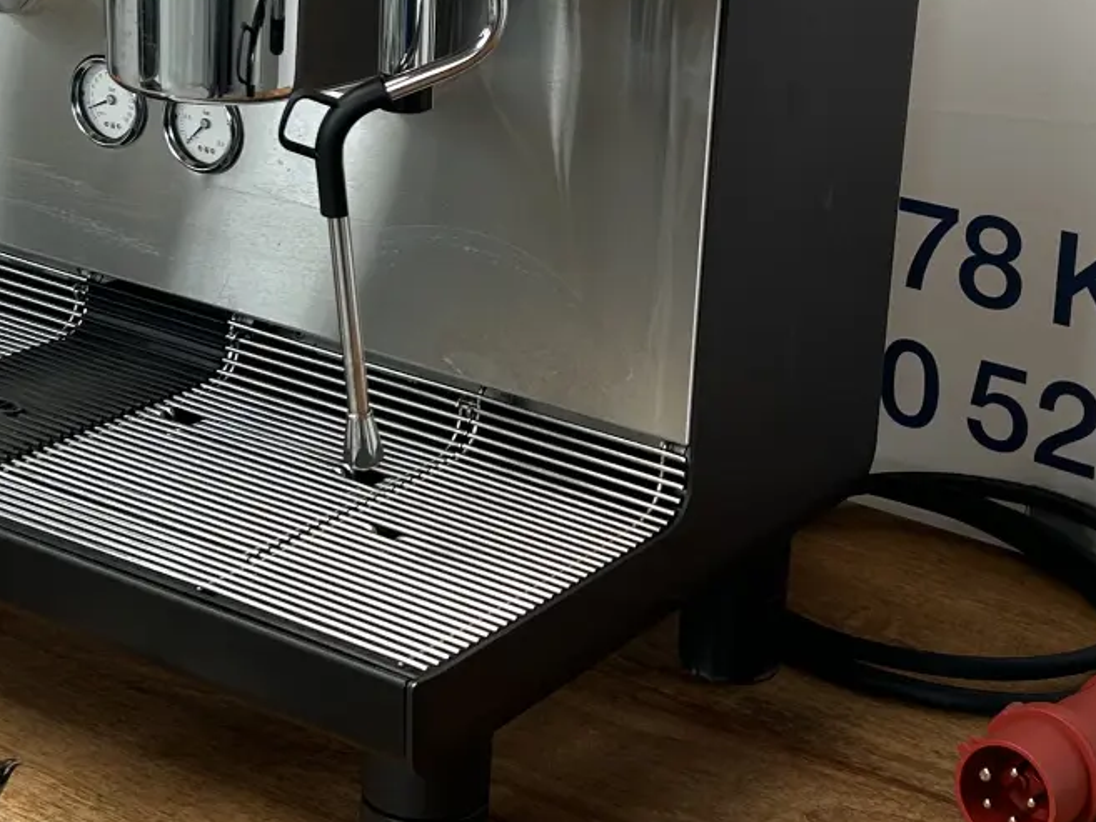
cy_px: 222
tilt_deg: -16.9
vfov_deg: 19.3
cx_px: 667
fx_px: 2407
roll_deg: -4.2
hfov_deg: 25.6
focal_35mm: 76
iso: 50
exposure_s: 1/121
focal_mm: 5.7
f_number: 1.5
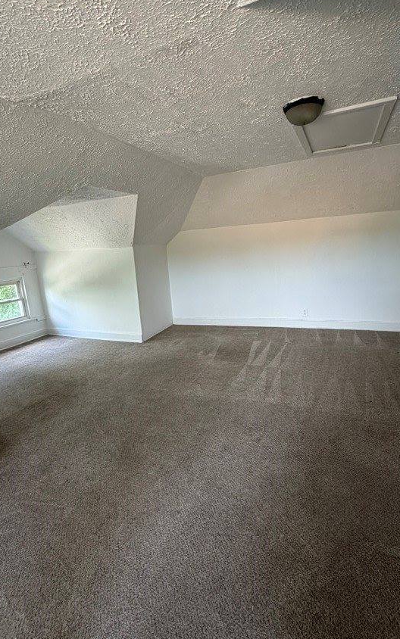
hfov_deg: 65.0
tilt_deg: -9.4
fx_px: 314
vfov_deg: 91.0
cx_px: 208
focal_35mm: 18
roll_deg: +5.4
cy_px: 308
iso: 250
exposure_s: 1/121
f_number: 2.2
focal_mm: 2.22
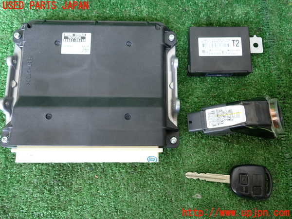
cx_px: 146
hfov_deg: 60.0
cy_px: 110
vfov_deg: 46.8
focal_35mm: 30
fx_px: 253
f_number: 2.3
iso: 200
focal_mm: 5.4
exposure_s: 1/40
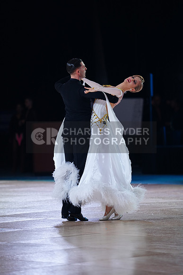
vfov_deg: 10.3
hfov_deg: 6.9
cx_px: 92
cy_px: 138
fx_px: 1524
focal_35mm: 200
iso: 640
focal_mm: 200
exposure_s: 1/500
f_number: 2.8
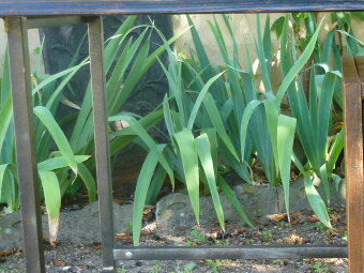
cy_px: 219
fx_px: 852
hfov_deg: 23.5
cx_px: 328
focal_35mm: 81
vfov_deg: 18.0
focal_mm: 7.4
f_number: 3.9
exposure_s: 1/80
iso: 250
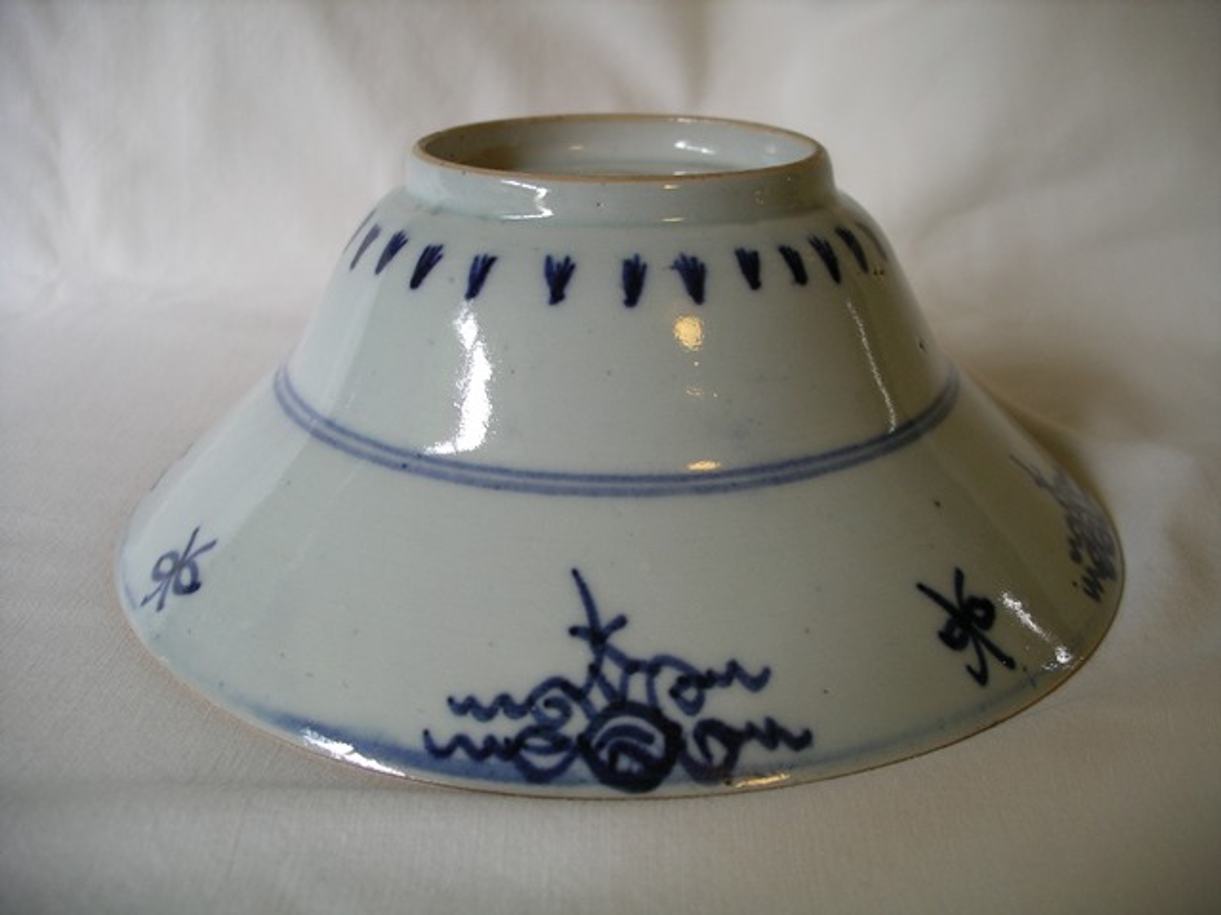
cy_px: 458
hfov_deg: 50.1
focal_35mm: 37
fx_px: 1305
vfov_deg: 38.7
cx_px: 610
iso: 160
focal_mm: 7.8
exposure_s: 1/30
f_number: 2.8
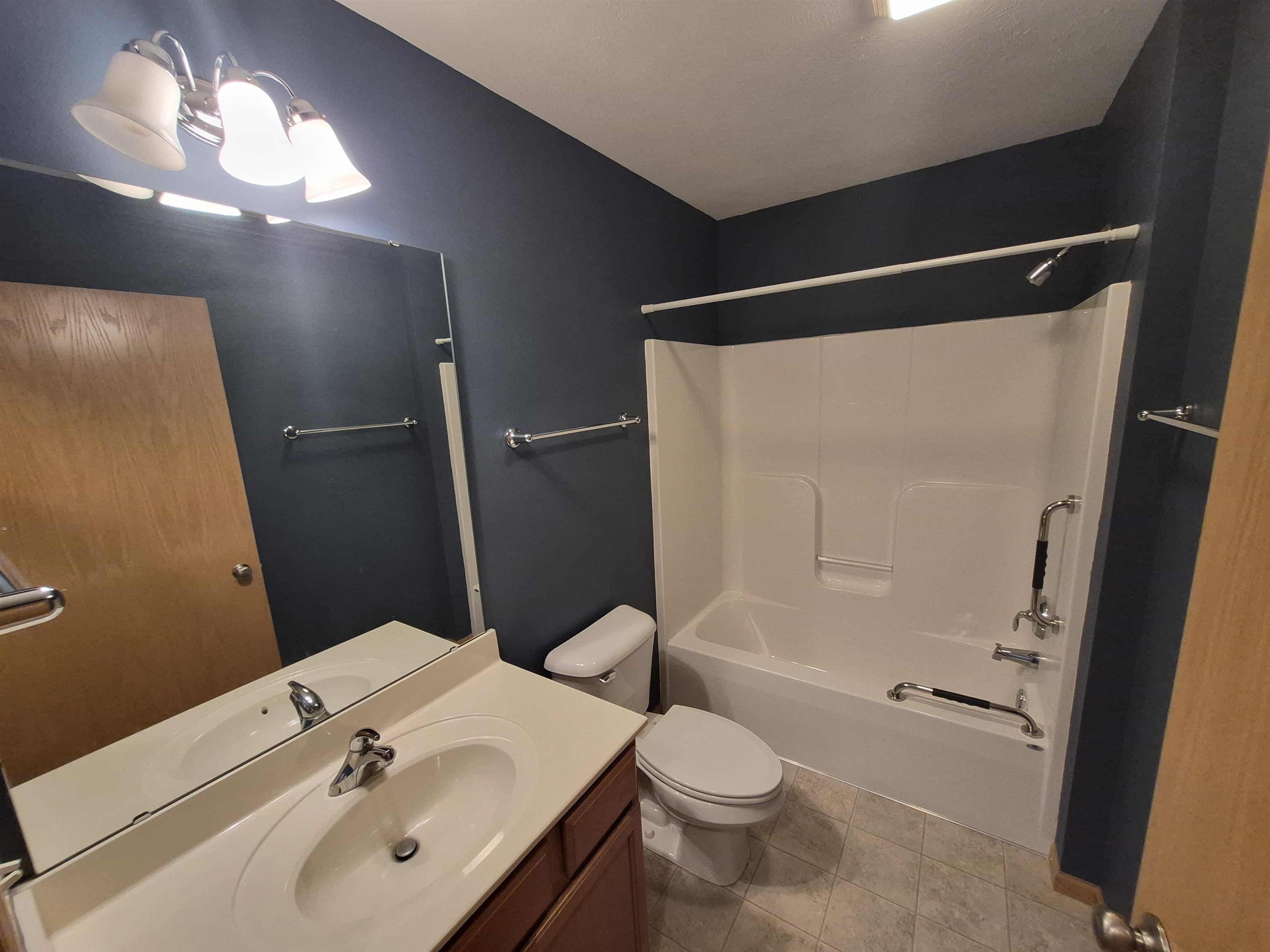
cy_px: 476
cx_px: 635
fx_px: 477
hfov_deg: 106.2
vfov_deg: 89.9
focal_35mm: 13
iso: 500
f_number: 2.2
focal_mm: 1.74
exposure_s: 1/60
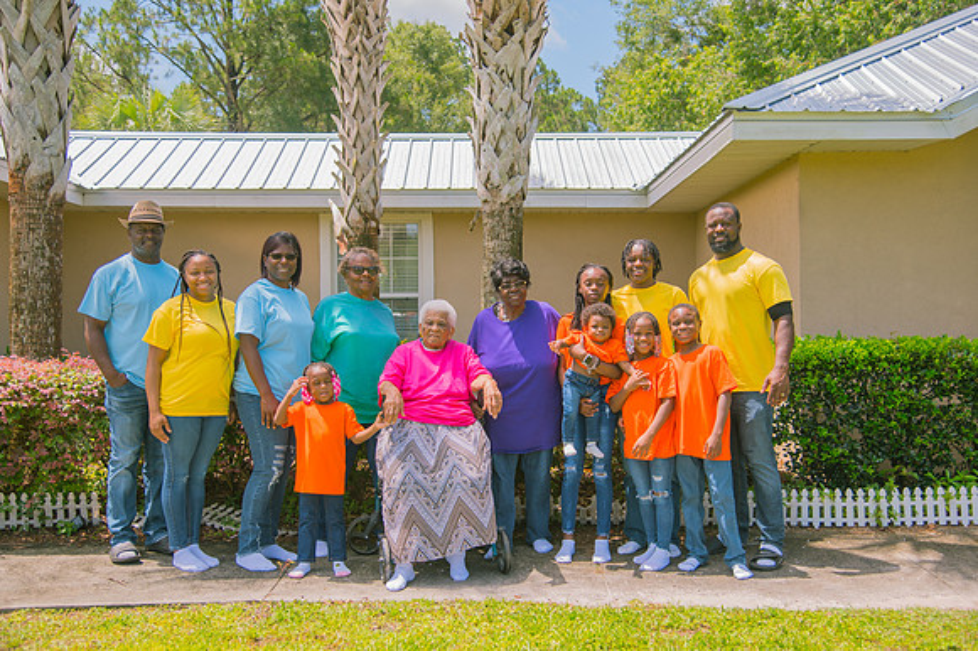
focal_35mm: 39
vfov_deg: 34.1
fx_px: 1062
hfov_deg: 49.5
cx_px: 489
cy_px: 326
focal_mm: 38
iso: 100
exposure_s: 1/500
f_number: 4
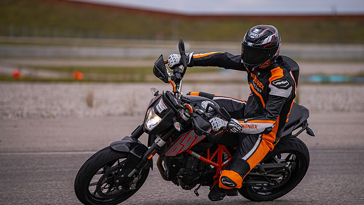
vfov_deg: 5.4
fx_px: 2172
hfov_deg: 9.6
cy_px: 110
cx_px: 195
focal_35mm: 225
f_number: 2.8
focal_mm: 200
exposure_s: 1/1600
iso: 72
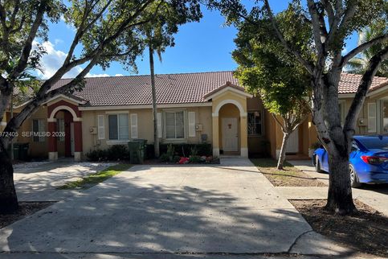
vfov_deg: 46.4
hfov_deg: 65.5
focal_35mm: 28
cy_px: 135
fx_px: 302
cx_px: 188
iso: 50
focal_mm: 5.7
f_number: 1.5
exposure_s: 1/1575
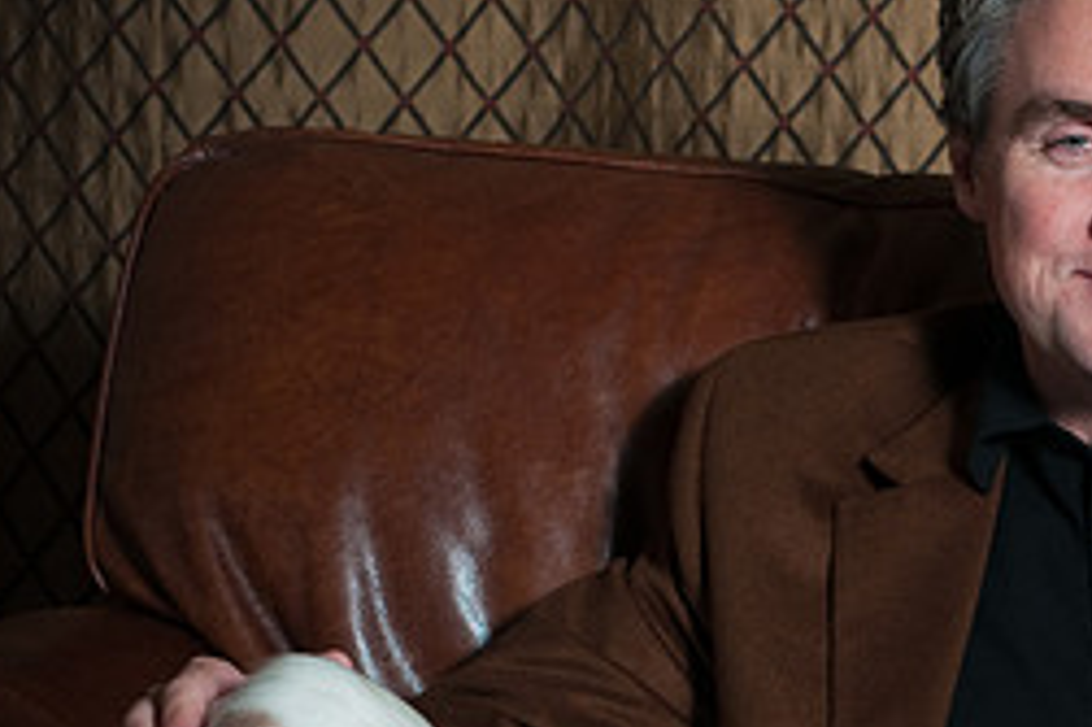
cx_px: 1231
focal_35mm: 173
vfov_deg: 7.9
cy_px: 590
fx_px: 5244
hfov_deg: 11.7
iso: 100
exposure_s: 1/160
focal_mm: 50
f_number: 5
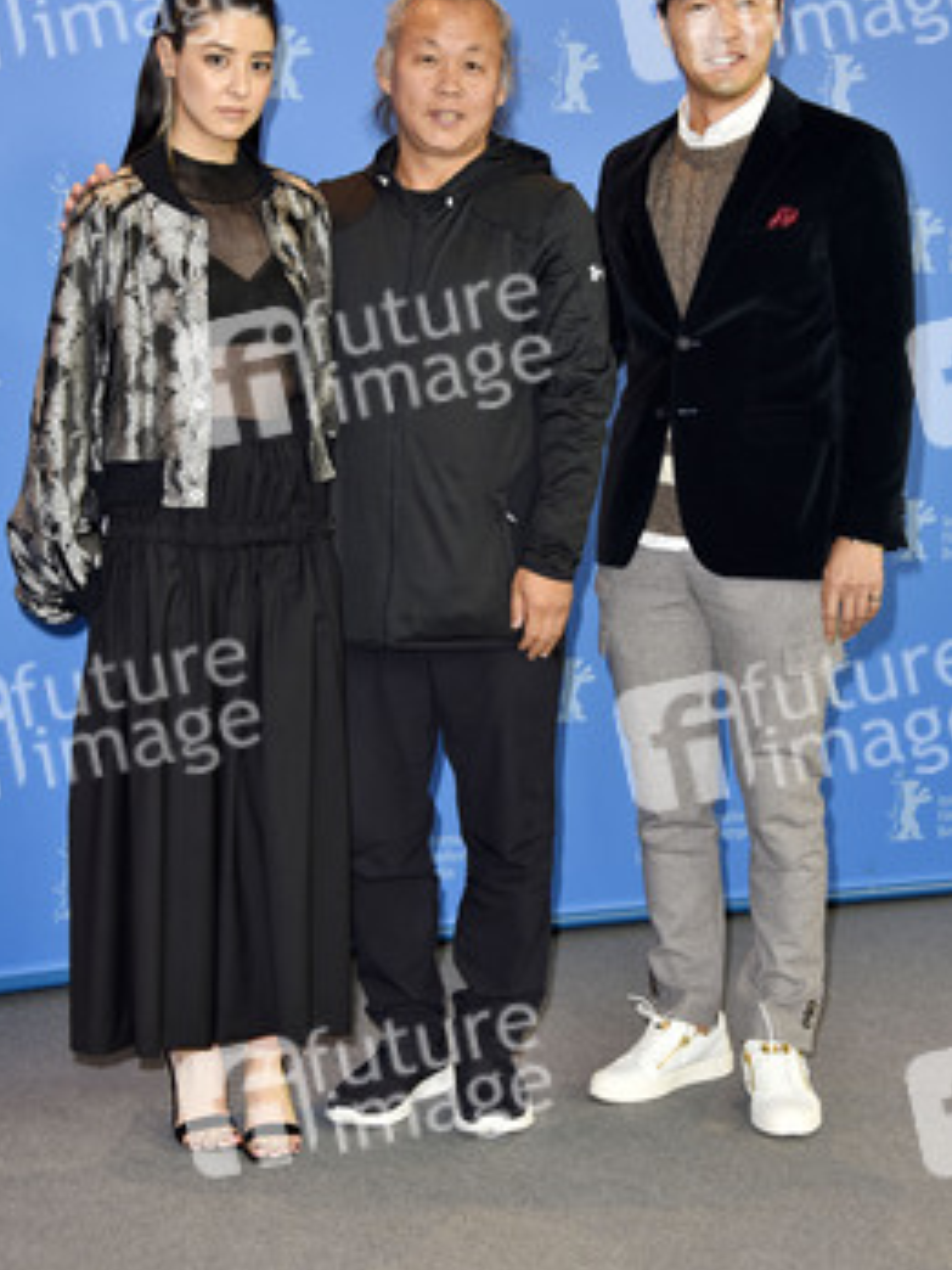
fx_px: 2347
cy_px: 544
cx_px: 471
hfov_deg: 22.9
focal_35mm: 64
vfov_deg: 30.2
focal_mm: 58
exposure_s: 1/125
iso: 640
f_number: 5.6
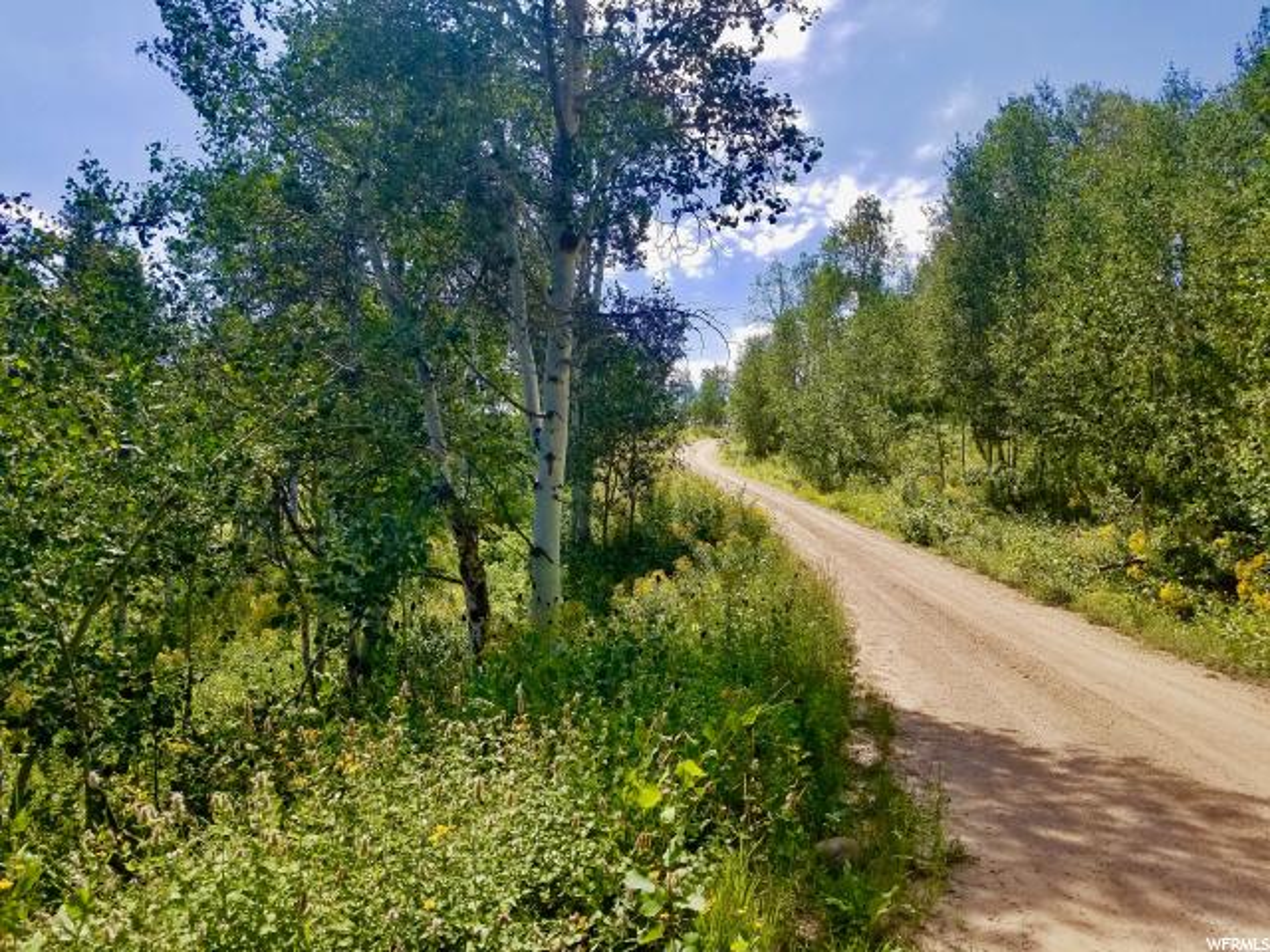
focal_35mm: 26
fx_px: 954
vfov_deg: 53.1
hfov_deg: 67.3
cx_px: 635
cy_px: 476
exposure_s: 1/2320
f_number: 1.7
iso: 50
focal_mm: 4.2
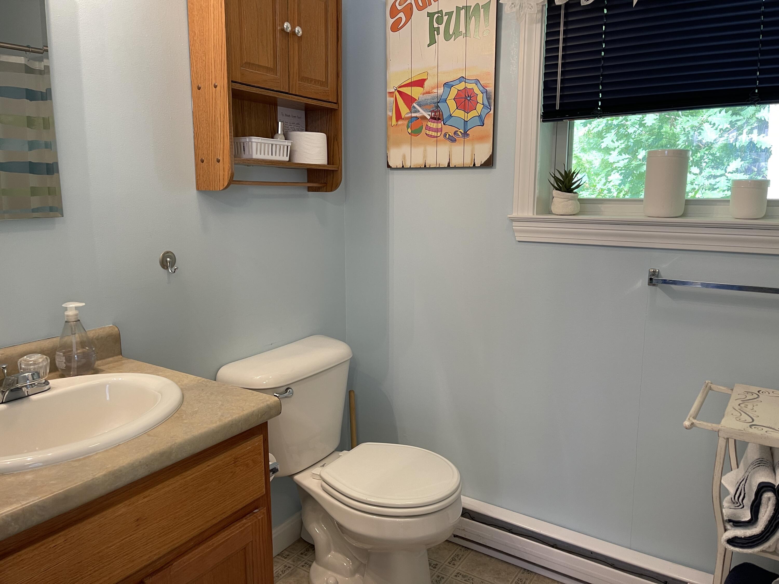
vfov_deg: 54.9
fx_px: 563
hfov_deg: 69.4
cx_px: 390
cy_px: 292
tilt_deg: -10.6
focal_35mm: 25
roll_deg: +0.0
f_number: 1.6
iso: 80
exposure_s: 1/60
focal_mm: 5.1
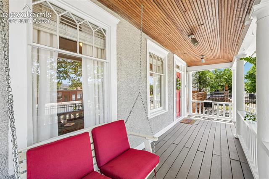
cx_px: 134
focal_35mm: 15
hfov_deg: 100.4
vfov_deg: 77.3
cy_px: 90
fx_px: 112
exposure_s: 1/80
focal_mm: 10
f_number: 8
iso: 800
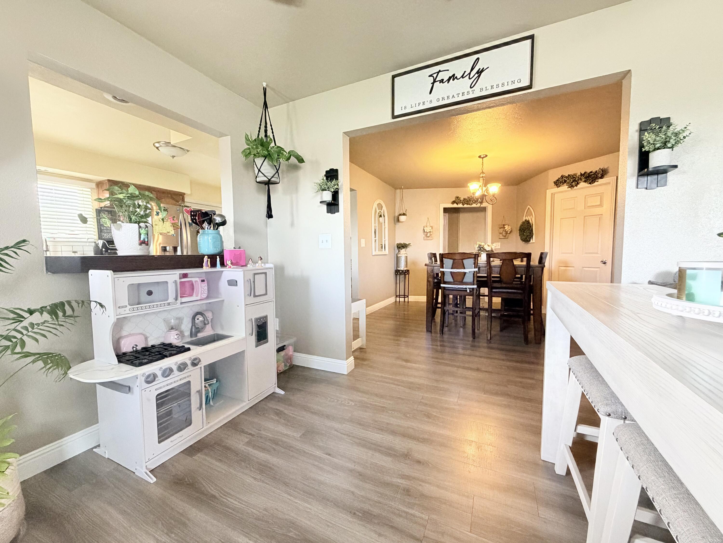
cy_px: 272
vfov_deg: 85.7
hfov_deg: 102.1
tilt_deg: -4.2
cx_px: 362
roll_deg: +0.6
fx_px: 292
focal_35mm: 14
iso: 500
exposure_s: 1/60
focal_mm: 2.22
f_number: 2.2
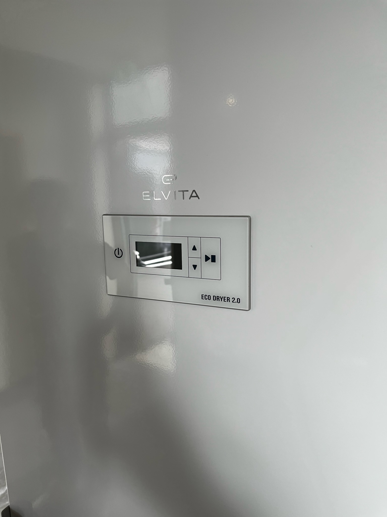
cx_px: 194
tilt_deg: -8.2
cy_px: 258
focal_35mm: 26
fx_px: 388
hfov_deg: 53.0
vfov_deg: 67.3
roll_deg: +1.6
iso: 50
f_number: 1.6
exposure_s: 1/122
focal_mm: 5.1
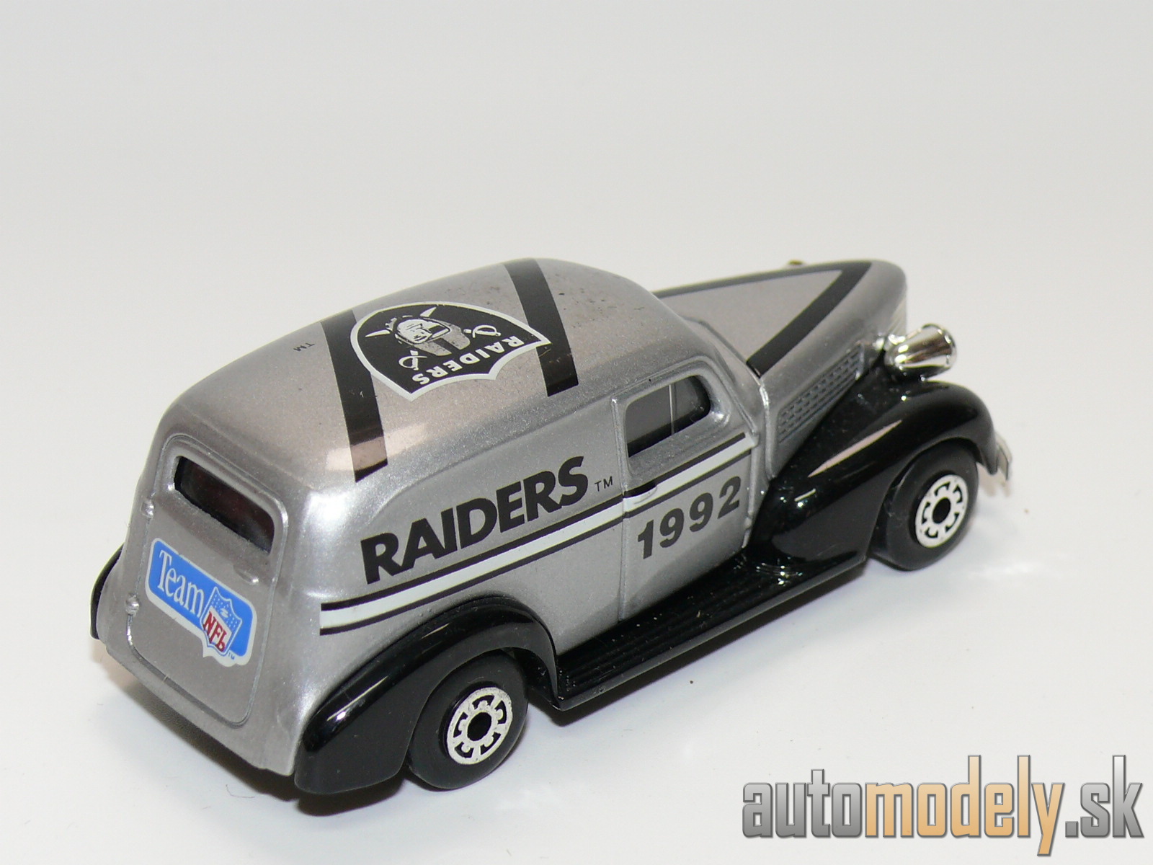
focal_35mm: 103
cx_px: 576
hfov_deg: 19.1
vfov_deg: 14.4
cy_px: 432
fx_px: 3431
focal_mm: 13.5
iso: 100
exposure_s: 1/30
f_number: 4
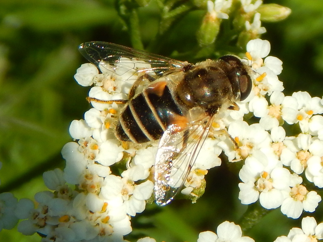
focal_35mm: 111
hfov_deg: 17.7
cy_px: 121
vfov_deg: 13.4
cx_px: 166
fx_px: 1036
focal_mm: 18.7
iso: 125
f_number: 4.5
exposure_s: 1/1500
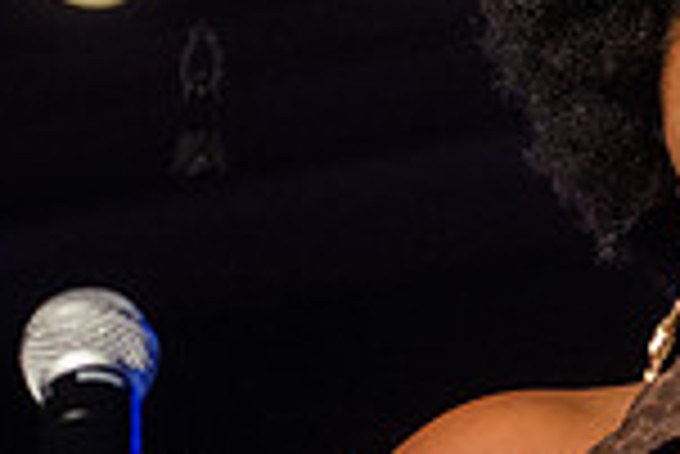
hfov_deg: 5.5
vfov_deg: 3.7
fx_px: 7090
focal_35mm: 375
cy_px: 325
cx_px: 692
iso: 6400
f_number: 4.5
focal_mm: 80
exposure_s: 1/500
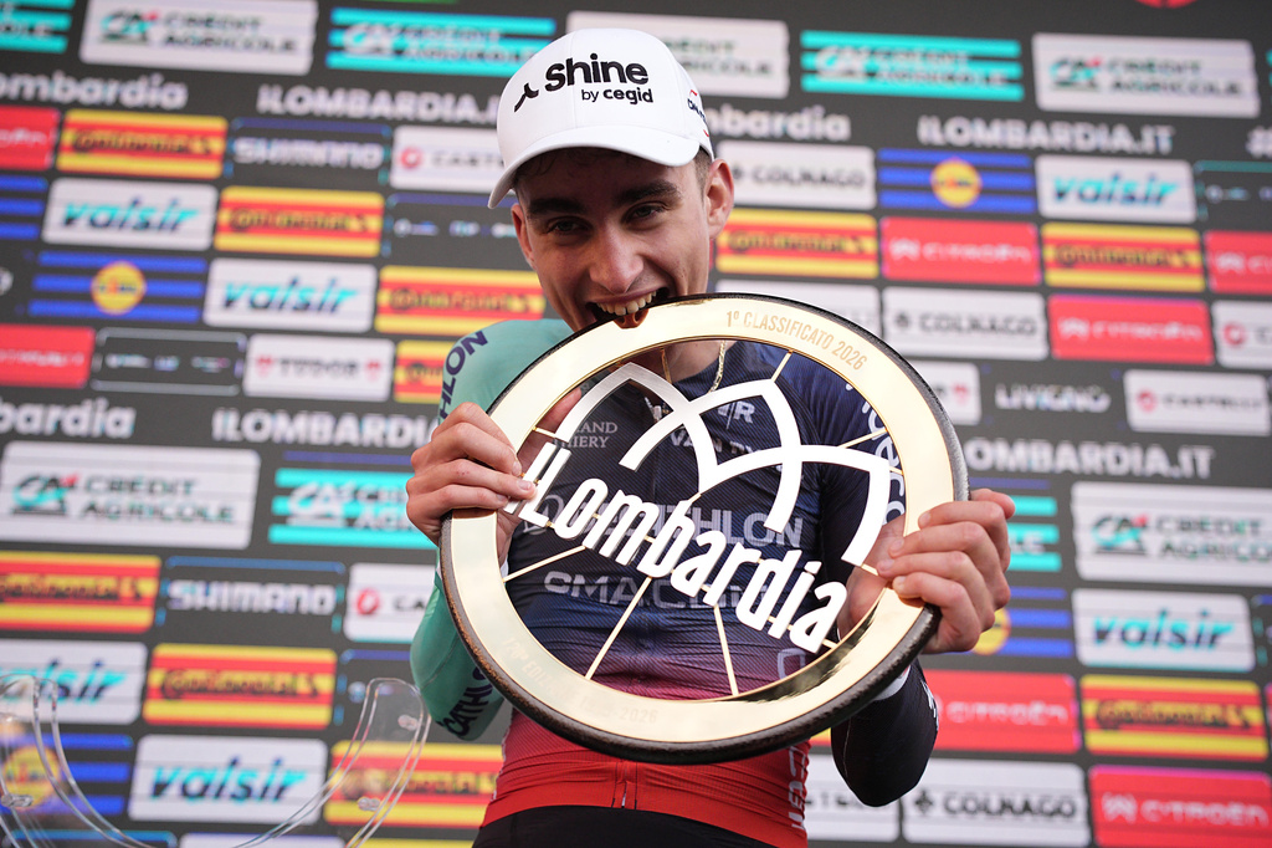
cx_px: 636
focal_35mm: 35
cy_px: 424
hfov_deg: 54.4
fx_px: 1236
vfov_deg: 37.8
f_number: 2.8
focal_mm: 35
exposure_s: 1/4000
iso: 2000
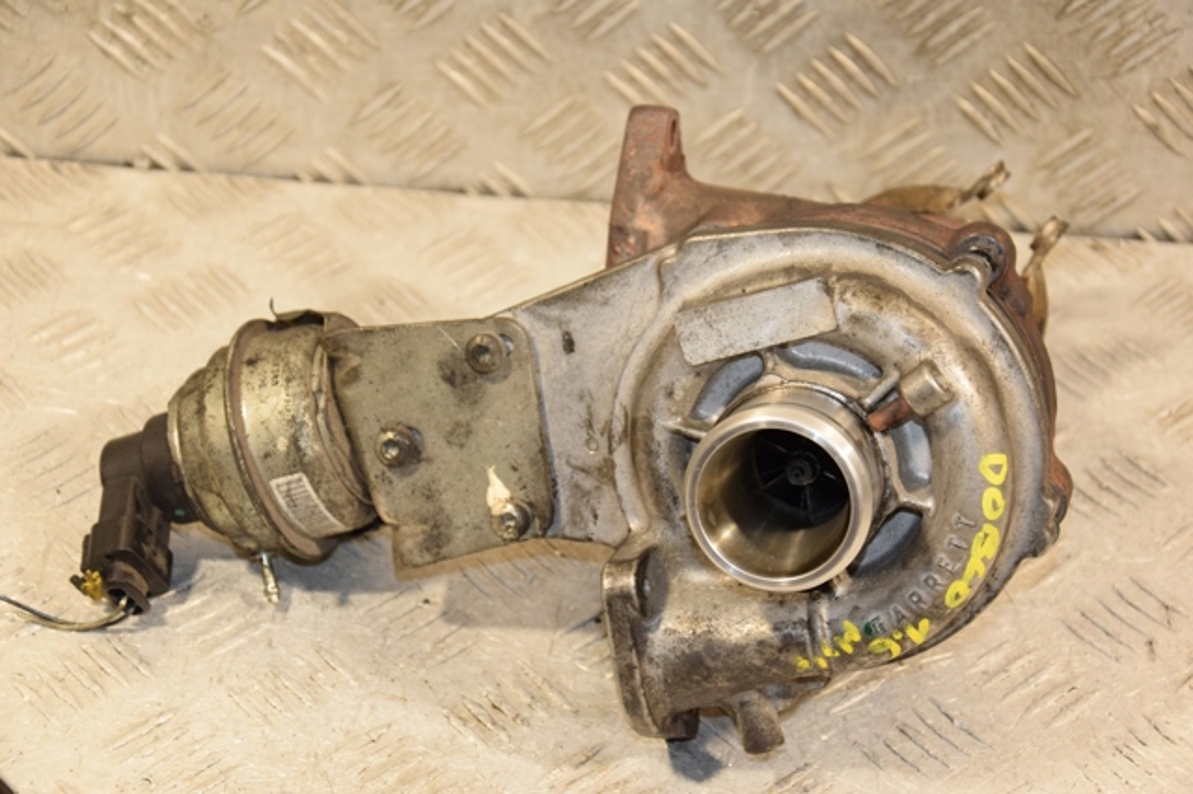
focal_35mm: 93
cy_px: 397
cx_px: 596
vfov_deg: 14.7
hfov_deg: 21.9
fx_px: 3080
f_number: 5.3
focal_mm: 62
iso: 800
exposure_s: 1/125
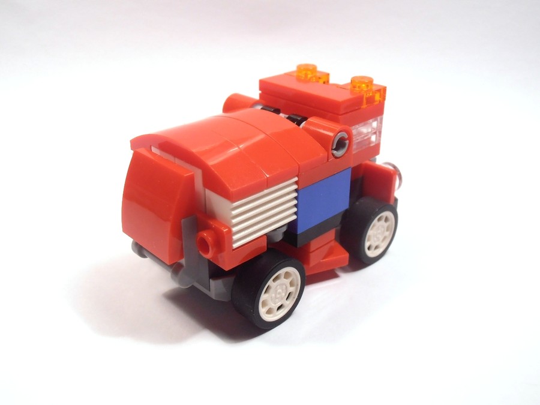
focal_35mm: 37
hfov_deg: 50.1
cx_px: 270
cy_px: 202
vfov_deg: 38.7
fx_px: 577
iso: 80
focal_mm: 6.61
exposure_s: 1/40
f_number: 3.9
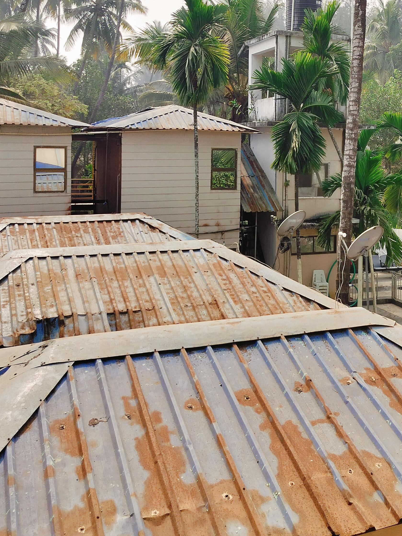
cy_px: 157
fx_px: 666
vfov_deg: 42.9
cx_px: 287
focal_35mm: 43
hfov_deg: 33.1
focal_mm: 5.24
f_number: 1.7
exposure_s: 1/1456
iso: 50
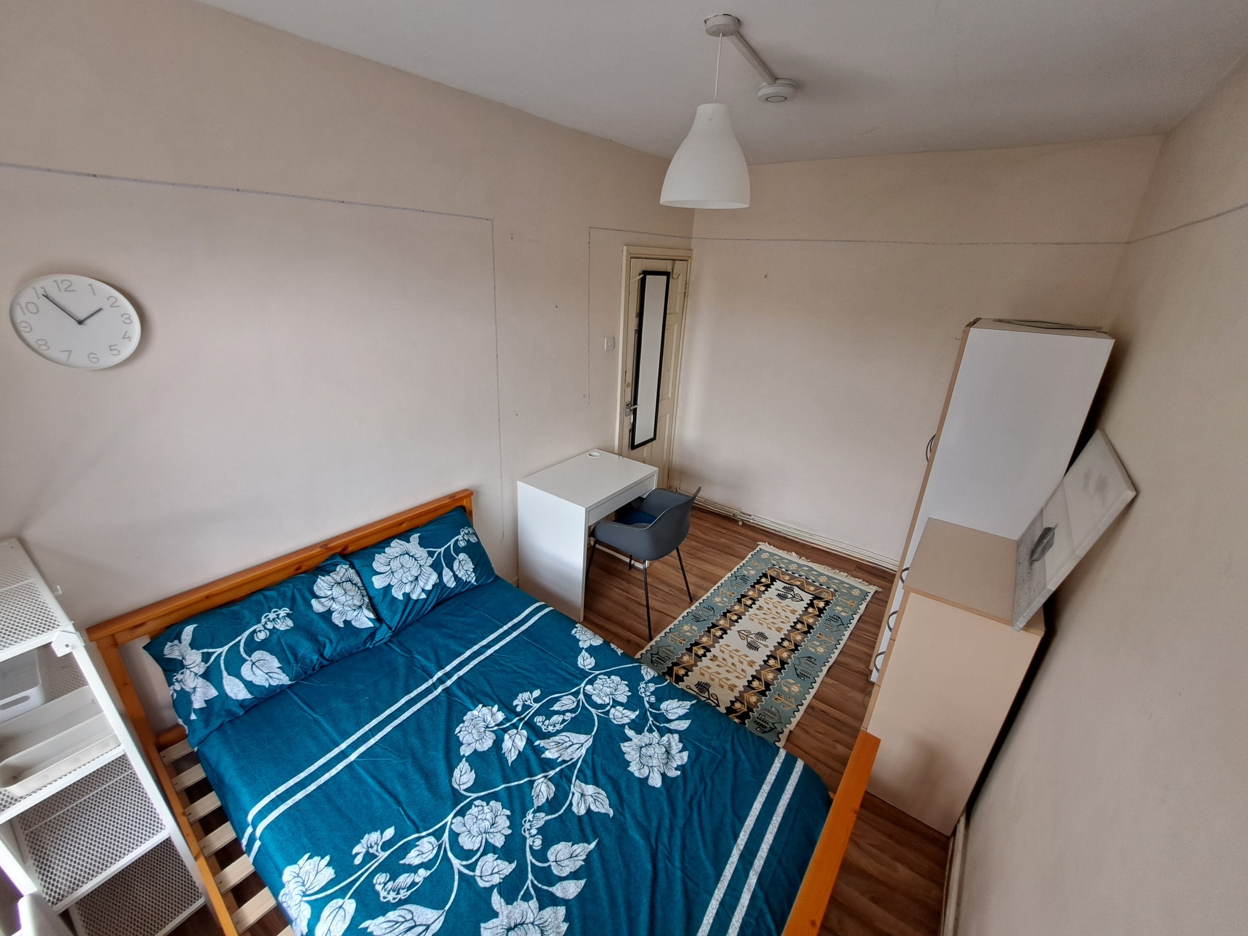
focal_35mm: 13
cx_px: 624
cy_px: 468
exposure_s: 1/50
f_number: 2.2
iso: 100
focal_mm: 1.74
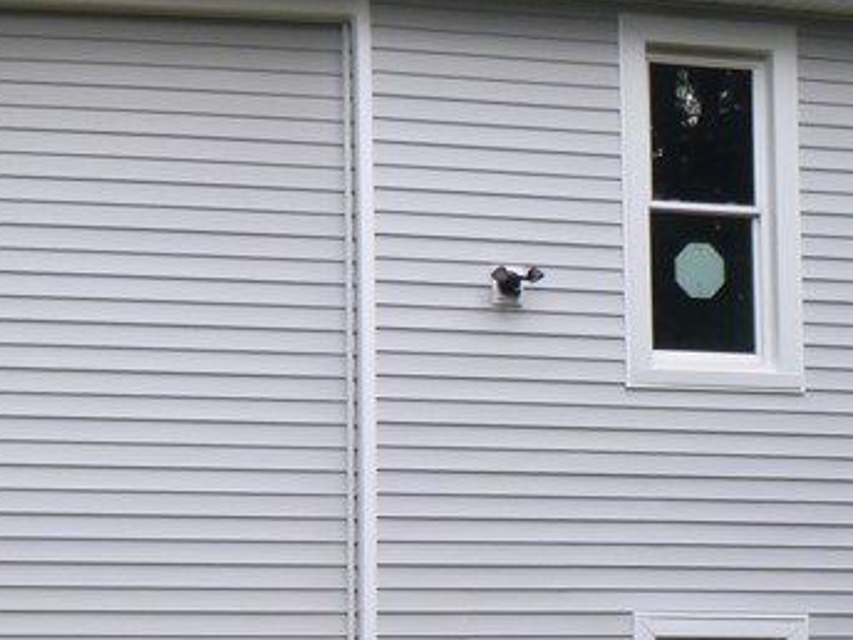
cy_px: 702
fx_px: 3006
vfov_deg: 12.0
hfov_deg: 16.1
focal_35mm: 122
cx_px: 201
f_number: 4.6
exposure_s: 1/100
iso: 100
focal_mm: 7.3
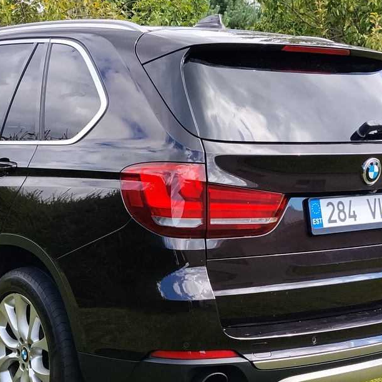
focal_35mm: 67
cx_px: 121
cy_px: 277
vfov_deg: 25.5
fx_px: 837
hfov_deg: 25.6
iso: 50
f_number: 1.8
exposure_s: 1/515
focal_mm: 4.22
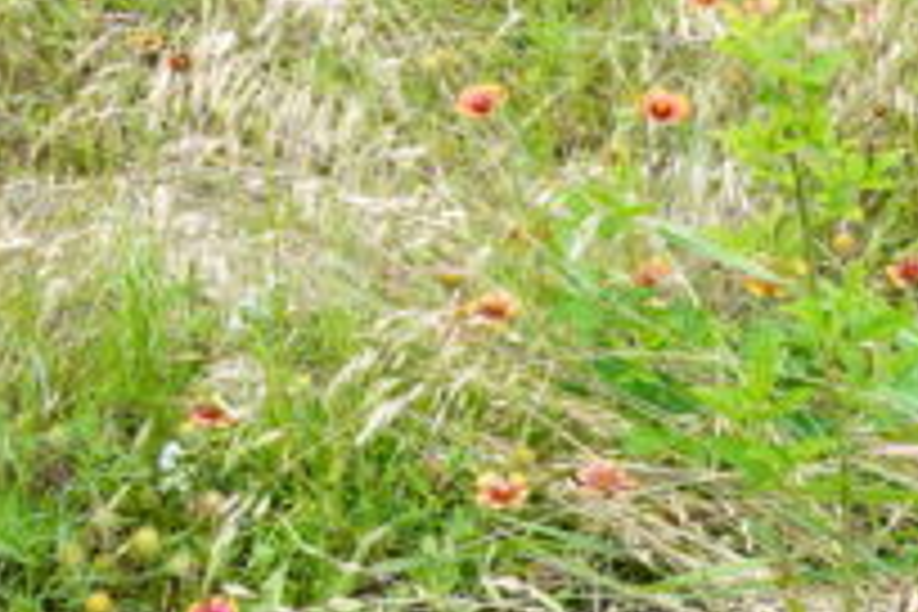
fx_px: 7216
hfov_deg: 7.2
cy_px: -878
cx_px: -230
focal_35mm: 283
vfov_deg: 4.7
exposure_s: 1/80
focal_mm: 18.24
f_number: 4
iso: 100
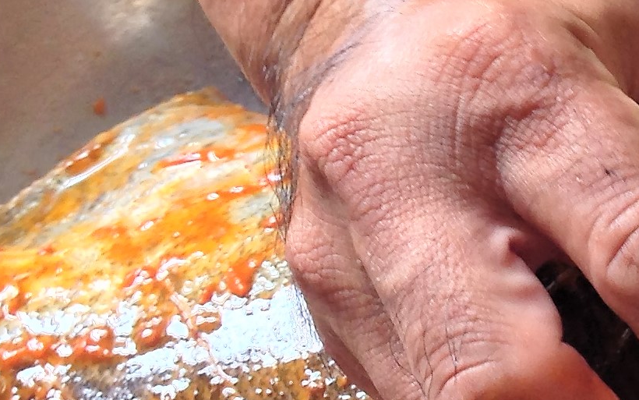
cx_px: 580
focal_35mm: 119
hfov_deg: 17.3
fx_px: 2073
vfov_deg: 11.0
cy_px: 327
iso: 50
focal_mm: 4.12
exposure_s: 1/40
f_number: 2.4
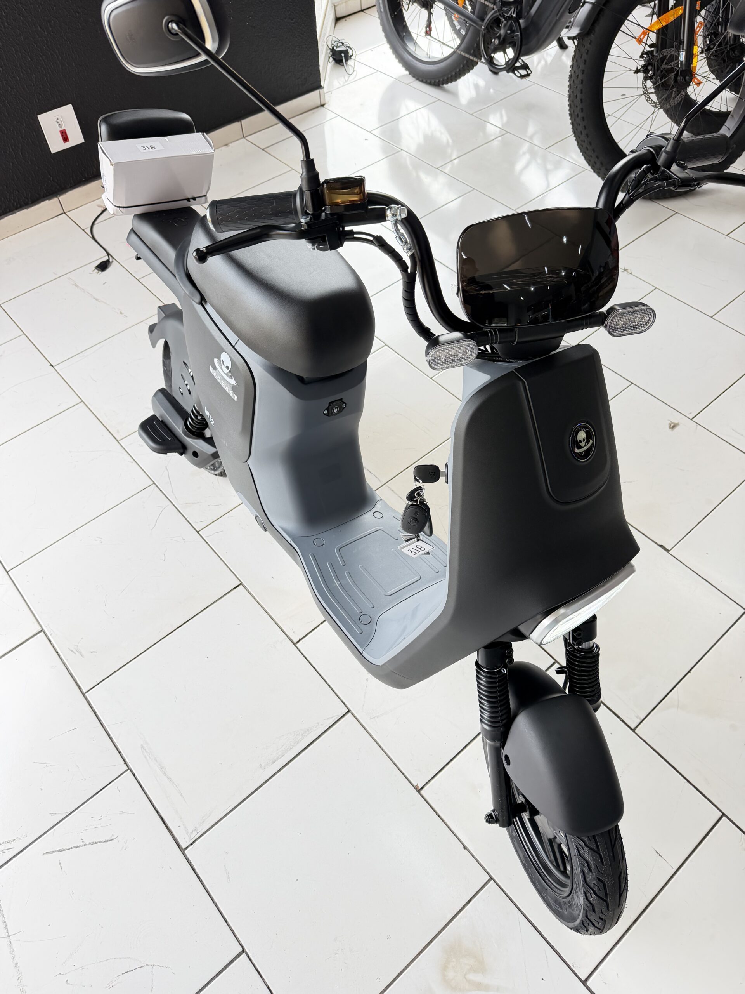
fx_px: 689
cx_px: 372
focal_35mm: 24
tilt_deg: -52.6
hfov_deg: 56.8
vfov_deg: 71.6
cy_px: 497
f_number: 1.78
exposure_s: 1/142
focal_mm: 6.76
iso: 200
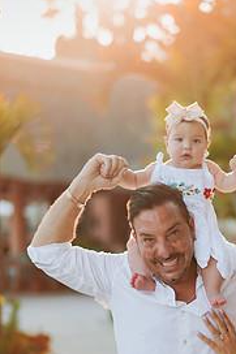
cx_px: 194
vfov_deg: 21.1
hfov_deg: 14.1
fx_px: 945
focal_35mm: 96
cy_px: 269
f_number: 1.4
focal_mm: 58
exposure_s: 1/2000
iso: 125
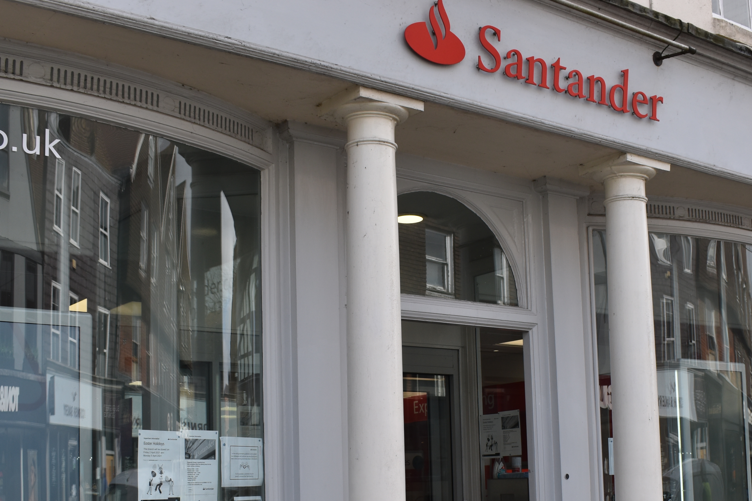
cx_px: 424
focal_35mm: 50
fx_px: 1040
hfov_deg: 39.7
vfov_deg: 26.7
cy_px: 388
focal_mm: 21
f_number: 7.1
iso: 200
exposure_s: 1/250
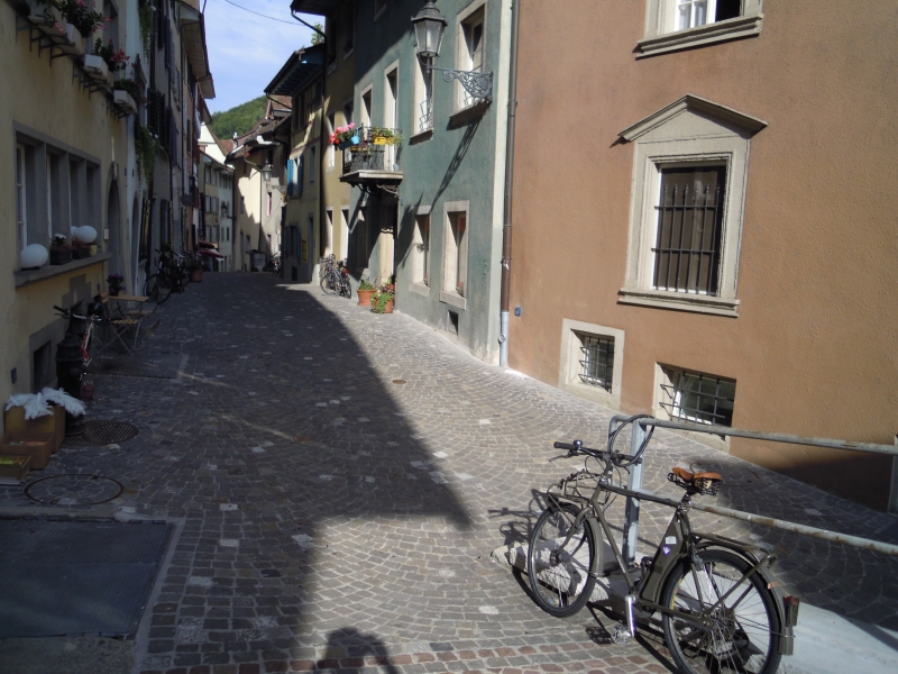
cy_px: 337
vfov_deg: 49.7
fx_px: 726
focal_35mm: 28
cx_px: 449
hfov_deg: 63.4
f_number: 7.6
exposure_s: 1/200
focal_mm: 5
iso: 100
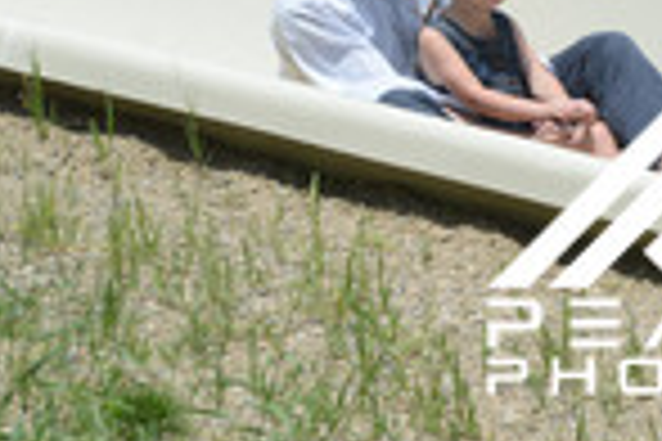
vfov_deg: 2.6
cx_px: 662
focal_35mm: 529
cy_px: 205
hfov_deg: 3.9
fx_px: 9727
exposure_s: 1/640
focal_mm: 195
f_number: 6.3
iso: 220
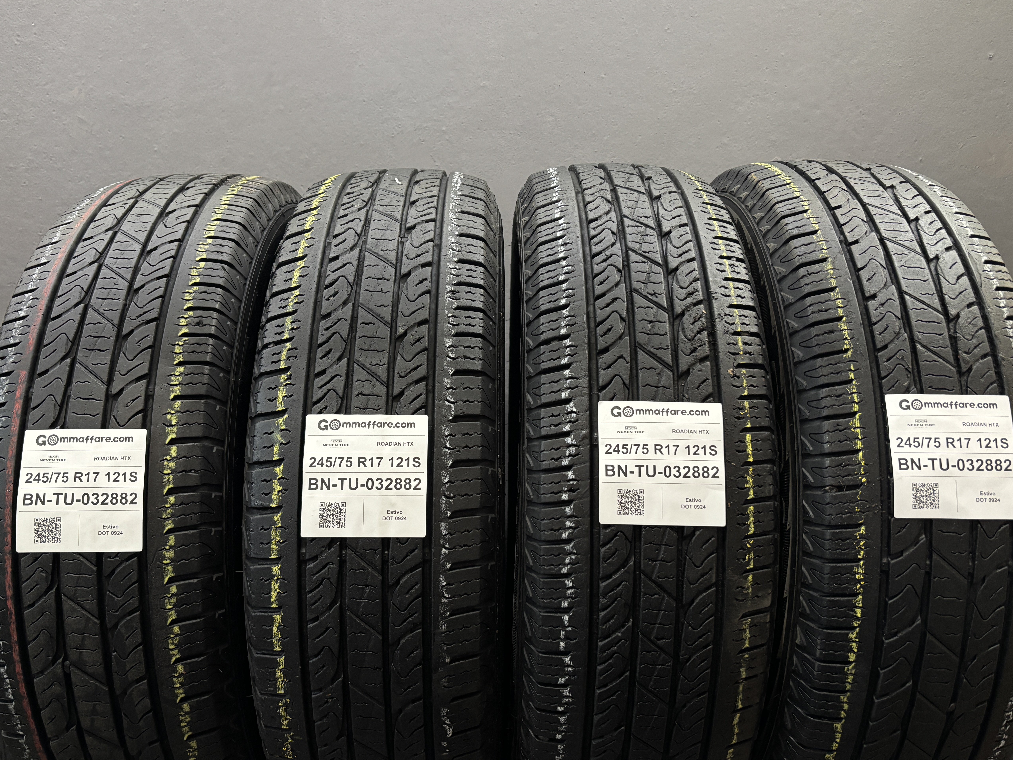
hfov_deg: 61.7
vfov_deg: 48.2
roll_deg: +1.6
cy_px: 403
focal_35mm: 29
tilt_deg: -7.8
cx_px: 503
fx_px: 849
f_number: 1.6
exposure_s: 1/50
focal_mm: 5.96
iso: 250
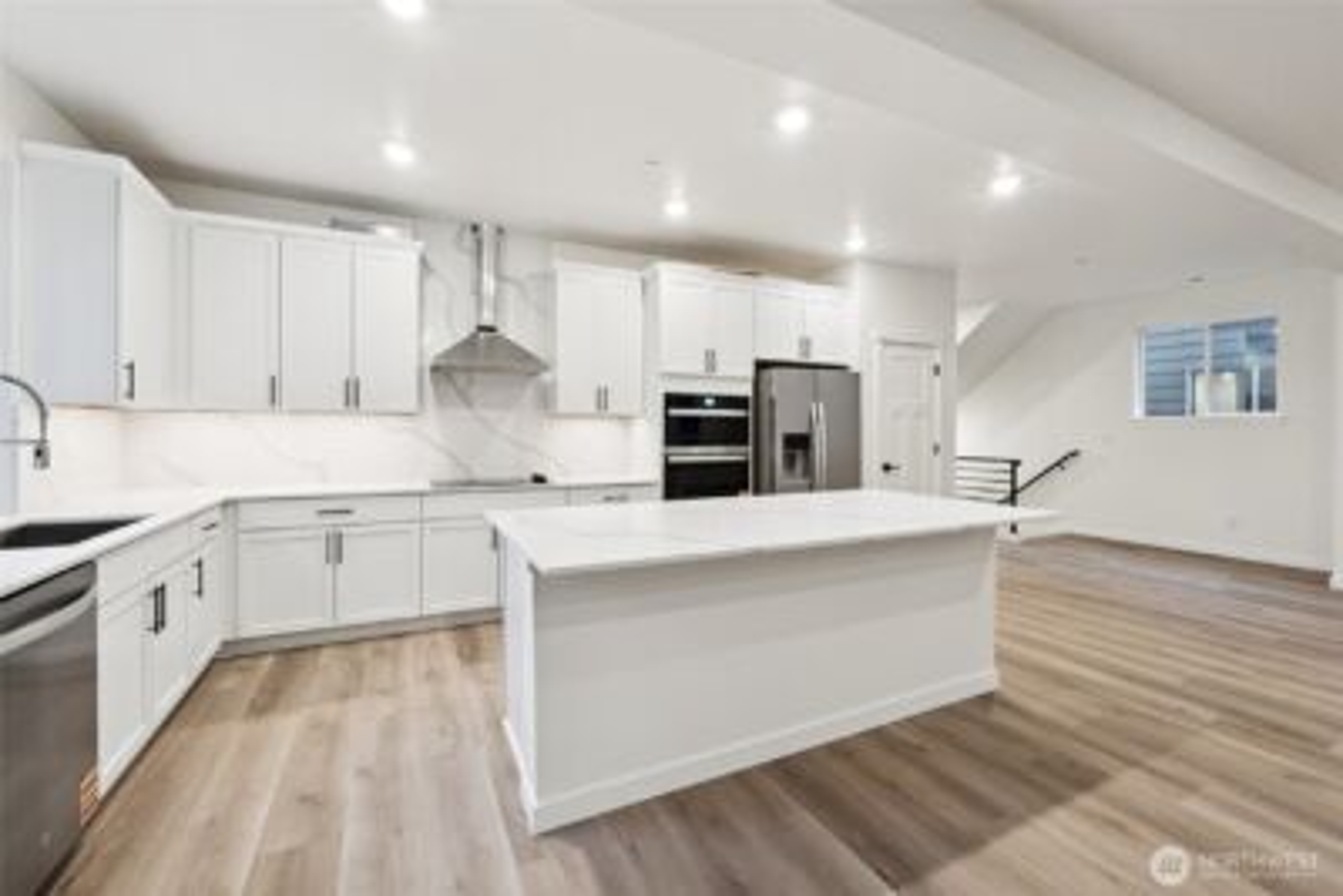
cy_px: 448
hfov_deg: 100.4
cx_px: 672
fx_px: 560
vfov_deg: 77.4
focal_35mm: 15
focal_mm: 10
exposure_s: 1/30
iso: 1600
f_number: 9
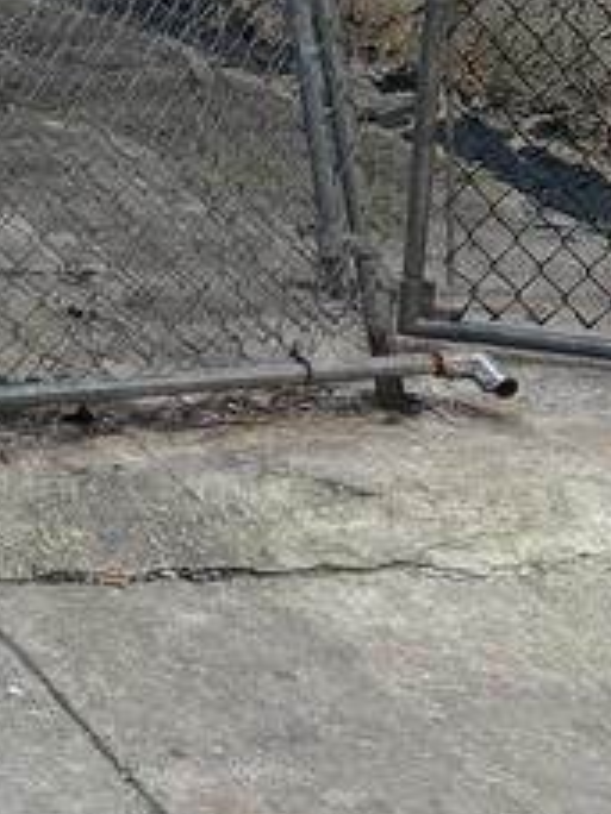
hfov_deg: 10.9
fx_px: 2895
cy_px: -286
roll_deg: -1.4
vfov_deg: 15.2
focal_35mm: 123
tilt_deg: -3.4
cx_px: -640
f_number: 1.6
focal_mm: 5.96
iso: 64
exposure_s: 1/232
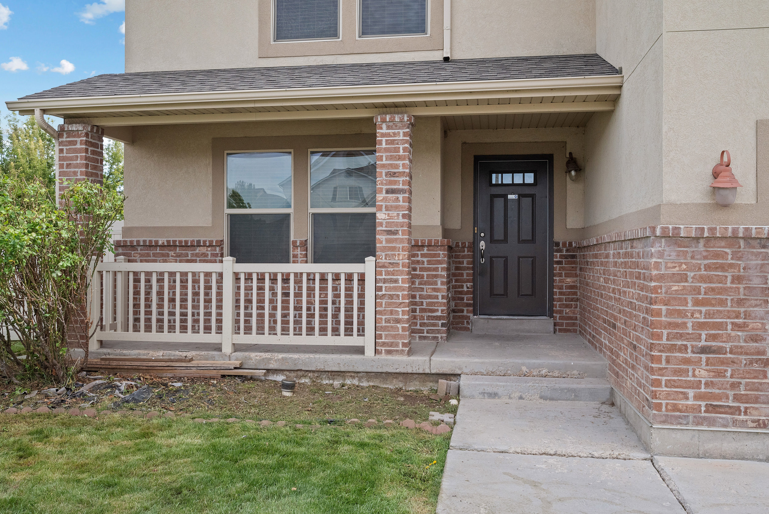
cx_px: 384
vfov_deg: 43.6
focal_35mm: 30
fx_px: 641
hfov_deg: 61.9
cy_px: 257
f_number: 8
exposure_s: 1/400
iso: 800
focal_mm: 30
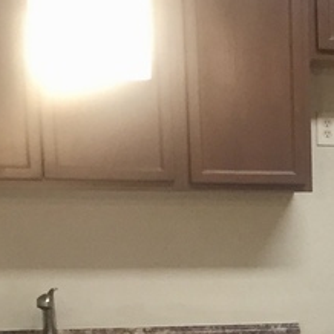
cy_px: 472
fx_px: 1386
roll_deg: -1.0
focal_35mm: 127
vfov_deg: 13.1
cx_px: 490
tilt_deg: -9.2
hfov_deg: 13.0
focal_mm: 4.15
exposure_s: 1/30
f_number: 2.2
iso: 125
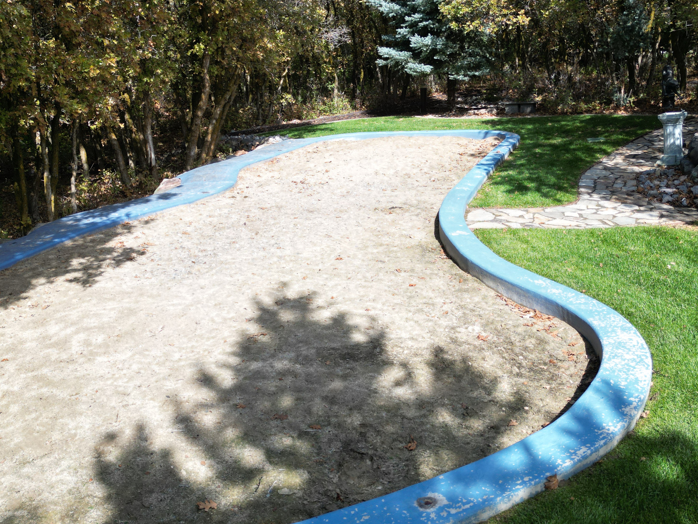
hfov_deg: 55.2
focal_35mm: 33
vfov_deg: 42.9
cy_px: 226
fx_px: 665
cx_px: 390
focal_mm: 6.72
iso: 100
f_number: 1.7
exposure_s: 1/1250
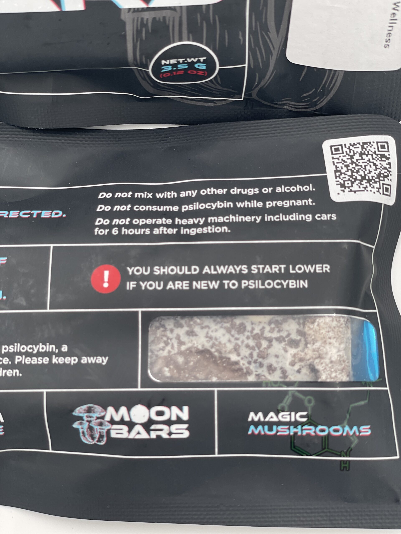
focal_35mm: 52
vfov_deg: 36.8
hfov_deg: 28.0
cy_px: 267
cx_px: 200
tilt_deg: -79.8
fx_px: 803
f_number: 2
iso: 25
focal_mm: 6
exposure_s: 1/161
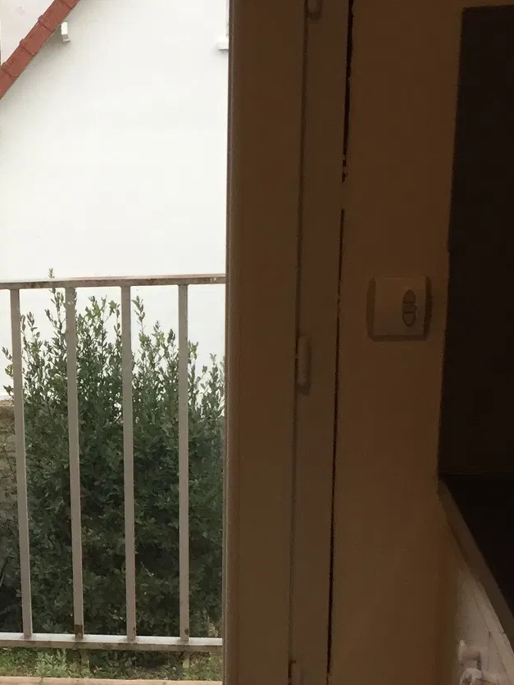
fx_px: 1465
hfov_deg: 18.6
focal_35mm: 74
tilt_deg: -14.9
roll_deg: +3.3
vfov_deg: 26.0
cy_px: 501
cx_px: -137
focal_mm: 4.15
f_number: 2.2
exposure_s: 1/33
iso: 50
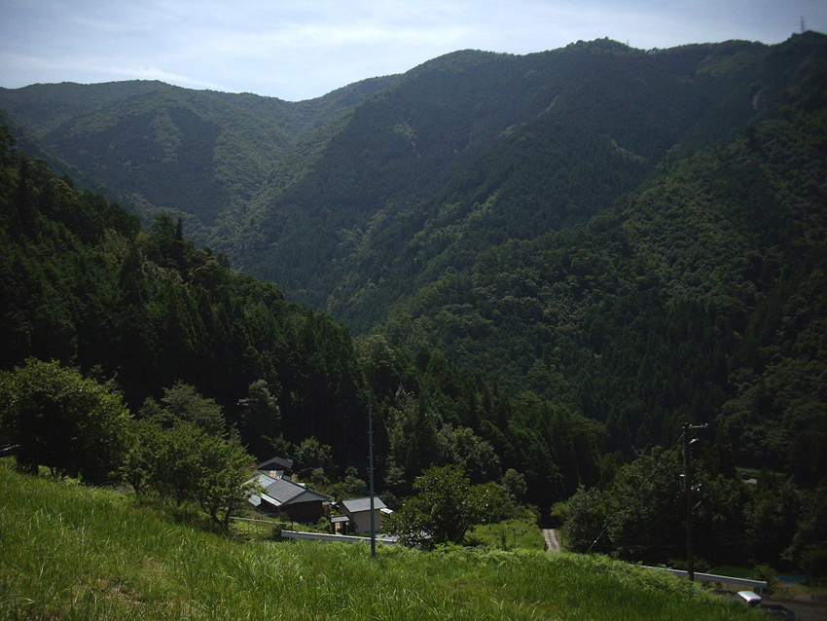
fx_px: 884
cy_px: 310
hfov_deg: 50.1
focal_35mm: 37
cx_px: 414
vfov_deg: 38.7
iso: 80
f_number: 5.6
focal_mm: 6.2
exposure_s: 1/640
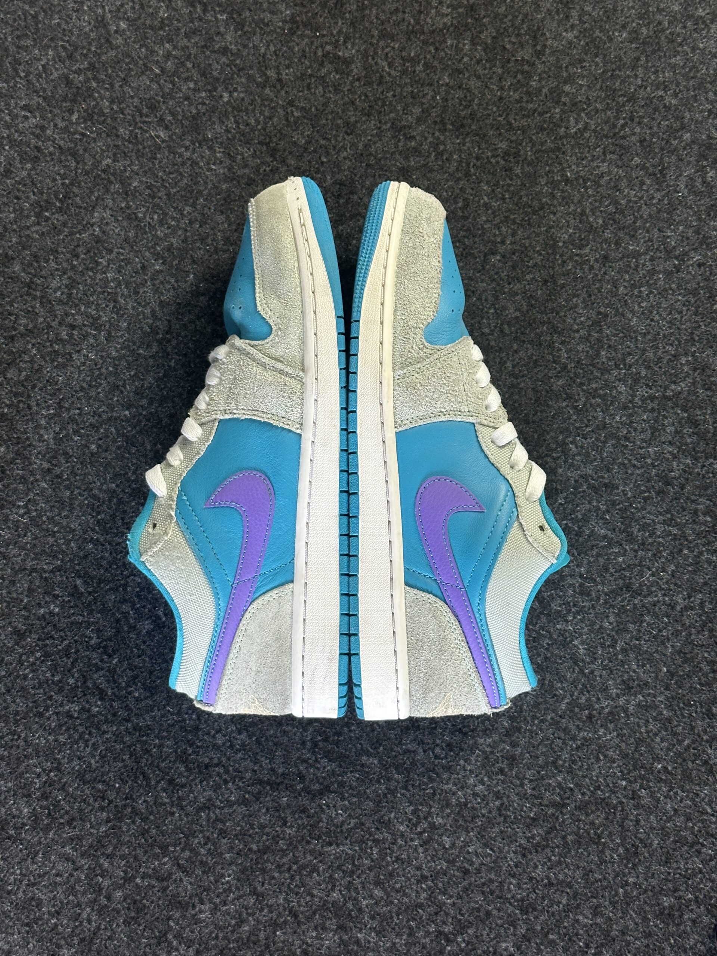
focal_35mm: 48
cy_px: 478
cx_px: 358
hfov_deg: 30.3
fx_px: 1326
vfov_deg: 39.7
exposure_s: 1/50
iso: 200
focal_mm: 6.86
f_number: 1.78
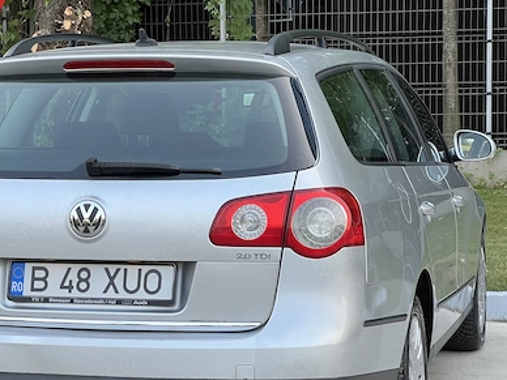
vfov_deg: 12.4
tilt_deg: -4.0
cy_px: 232
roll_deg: +0.9
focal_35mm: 119
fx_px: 1743
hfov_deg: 16.5
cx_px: 154
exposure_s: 1/99
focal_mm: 9
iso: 80
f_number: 2.8
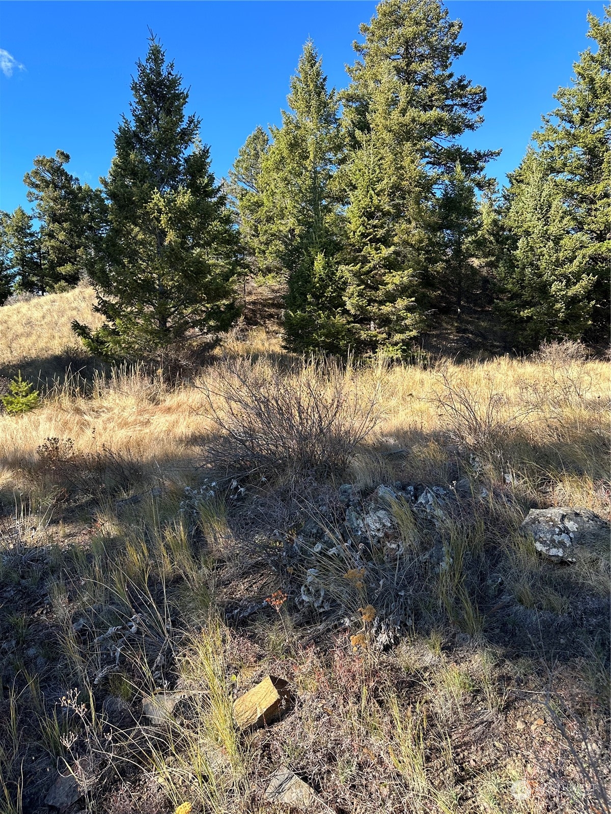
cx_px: 306
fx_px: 565
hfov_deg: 56.8
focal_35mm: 24
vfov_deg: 71.6
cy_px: 407
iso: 80
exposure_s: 1/1131
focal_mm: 6.86
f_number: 1.78
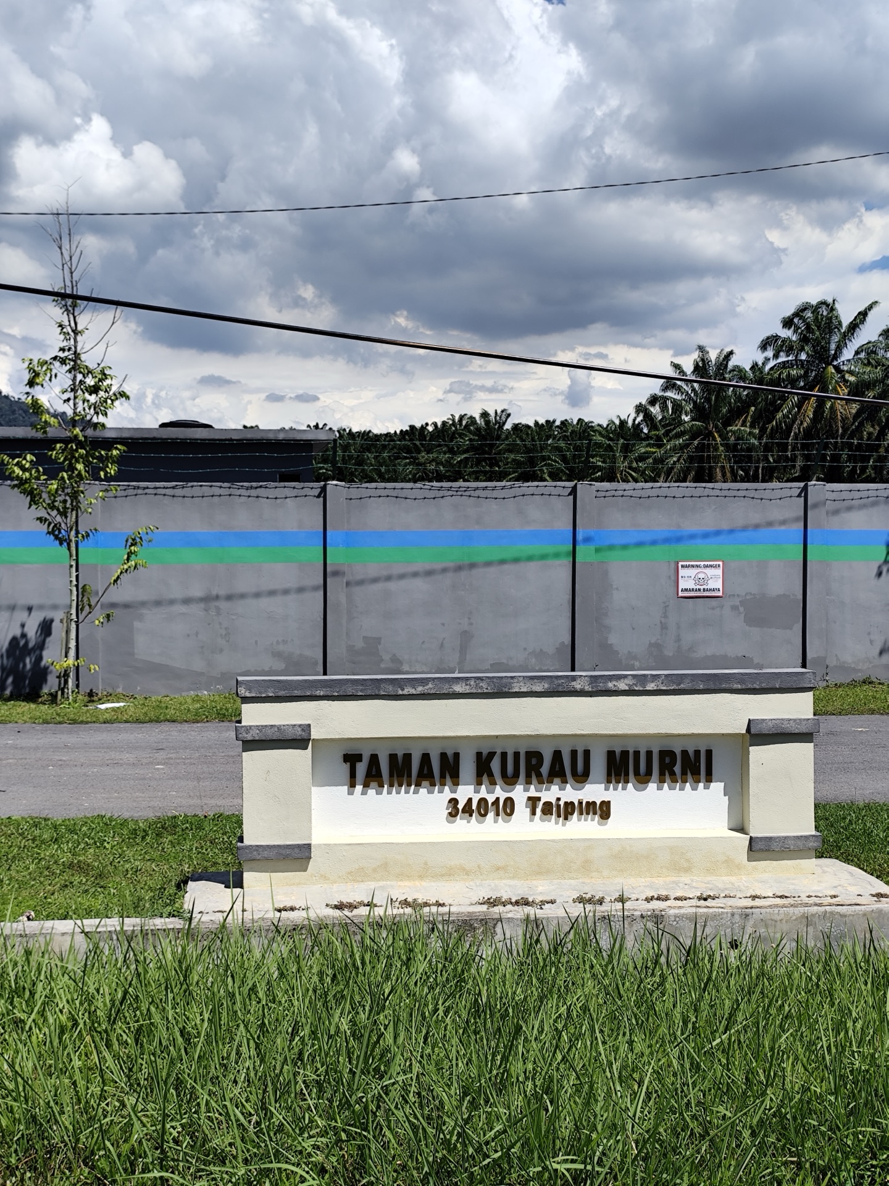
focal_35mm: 46
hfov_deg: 31.5
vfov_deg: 41.2
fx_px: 1575
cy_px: 593
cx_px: 444
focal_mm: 6.14
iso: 50
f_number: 1.65
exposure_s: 1/1421
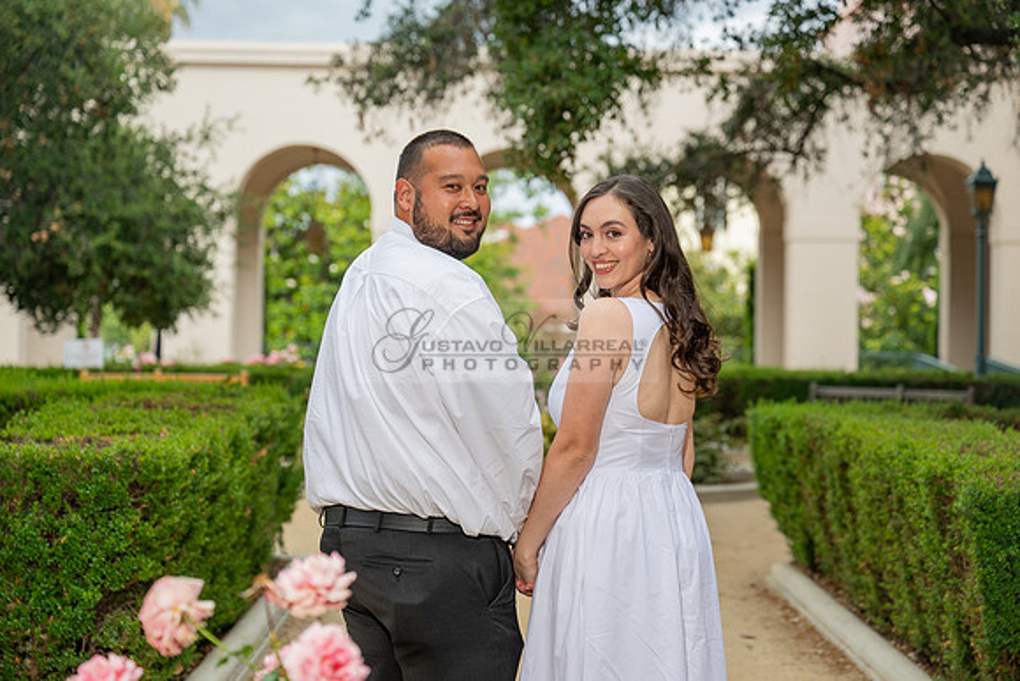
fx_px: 1984
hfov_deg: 28.8
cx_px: 510
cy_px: 340
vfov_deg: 19.5
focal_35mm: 70
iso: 200
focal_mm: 70
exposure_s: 1/200
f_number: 3.5
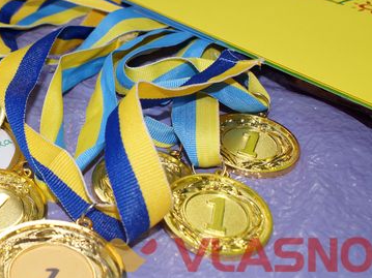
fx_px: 784
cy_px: 115
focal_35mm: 73
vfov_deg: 20.1
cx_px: 40
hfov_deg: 25.9
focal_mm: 26
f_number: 6.3
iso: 100
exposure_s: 1/125
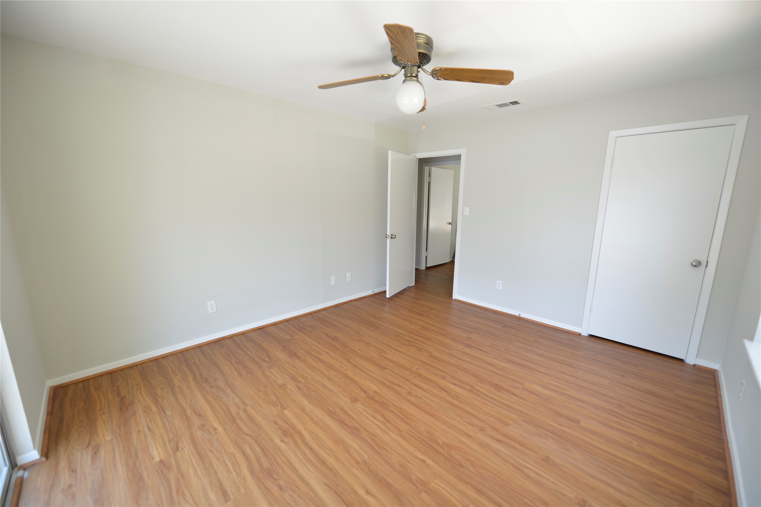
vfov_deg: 81.2
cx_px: 380
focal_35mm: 14
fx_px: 296
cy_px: 254
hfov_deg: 104.3
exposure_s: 1/40
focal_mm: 14
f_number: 3.2
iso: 160
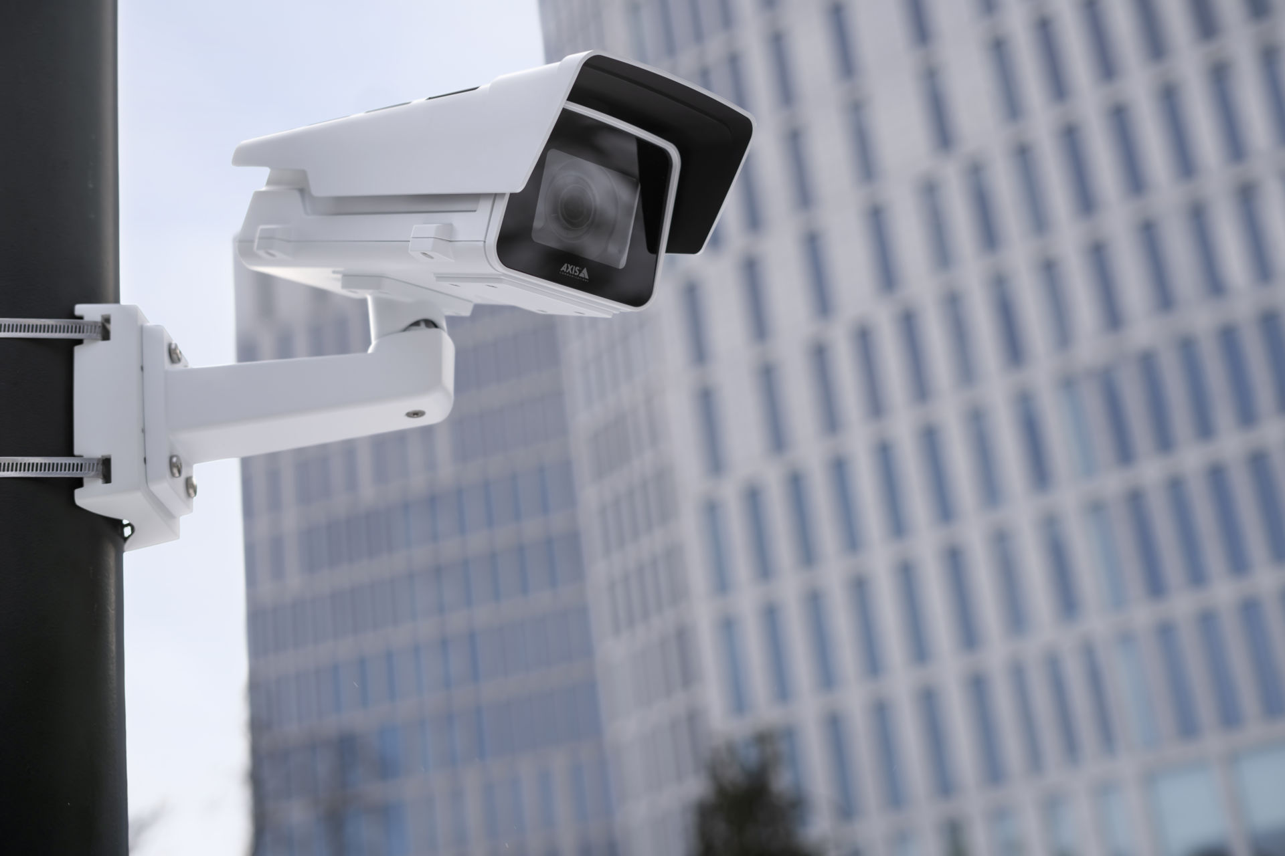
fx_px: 1785
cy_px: 428
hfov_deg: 39.6
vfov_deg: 27.0
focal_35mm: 50
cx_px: 642
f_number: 2.8
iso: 64
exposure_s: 1/320
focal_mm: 50
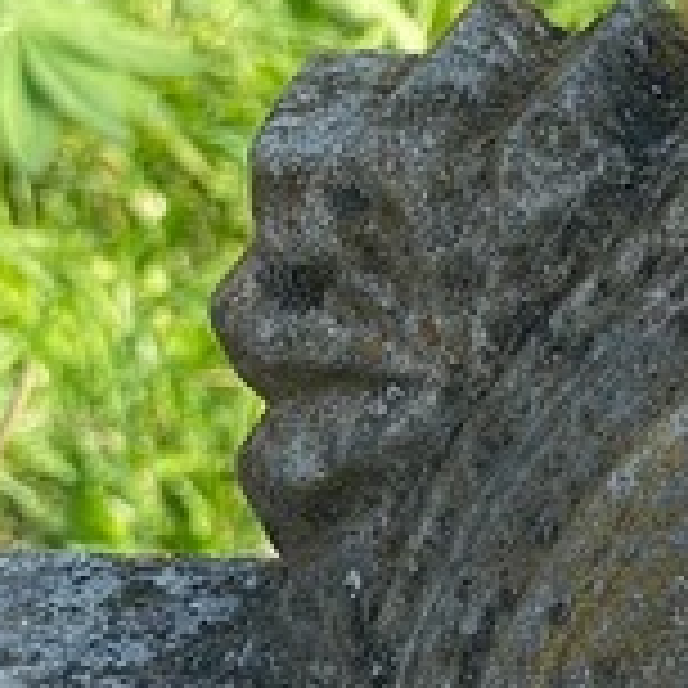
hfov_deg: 7.1
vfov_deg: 7.1
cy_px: 1138
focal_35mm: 241
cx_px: 1102
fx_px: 5419
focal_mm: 6
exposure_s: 1/461
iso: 20
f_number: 2
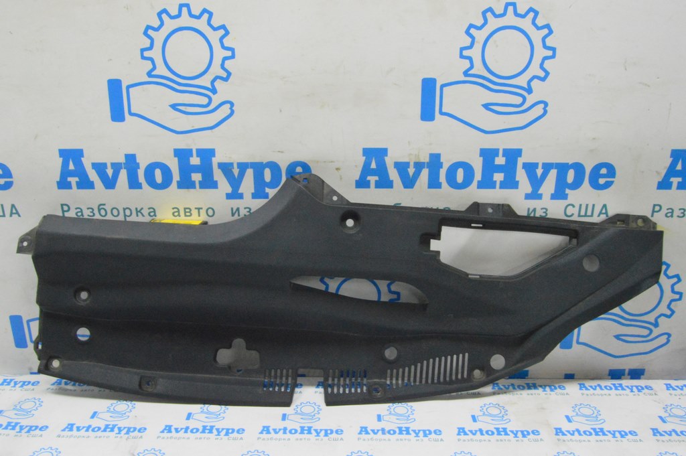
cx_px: 343
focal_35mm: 33
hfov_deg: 57.3
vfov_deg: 39.9
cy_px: 228
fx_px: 628
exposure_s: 1/15
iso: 6400
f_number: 20
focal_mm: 22
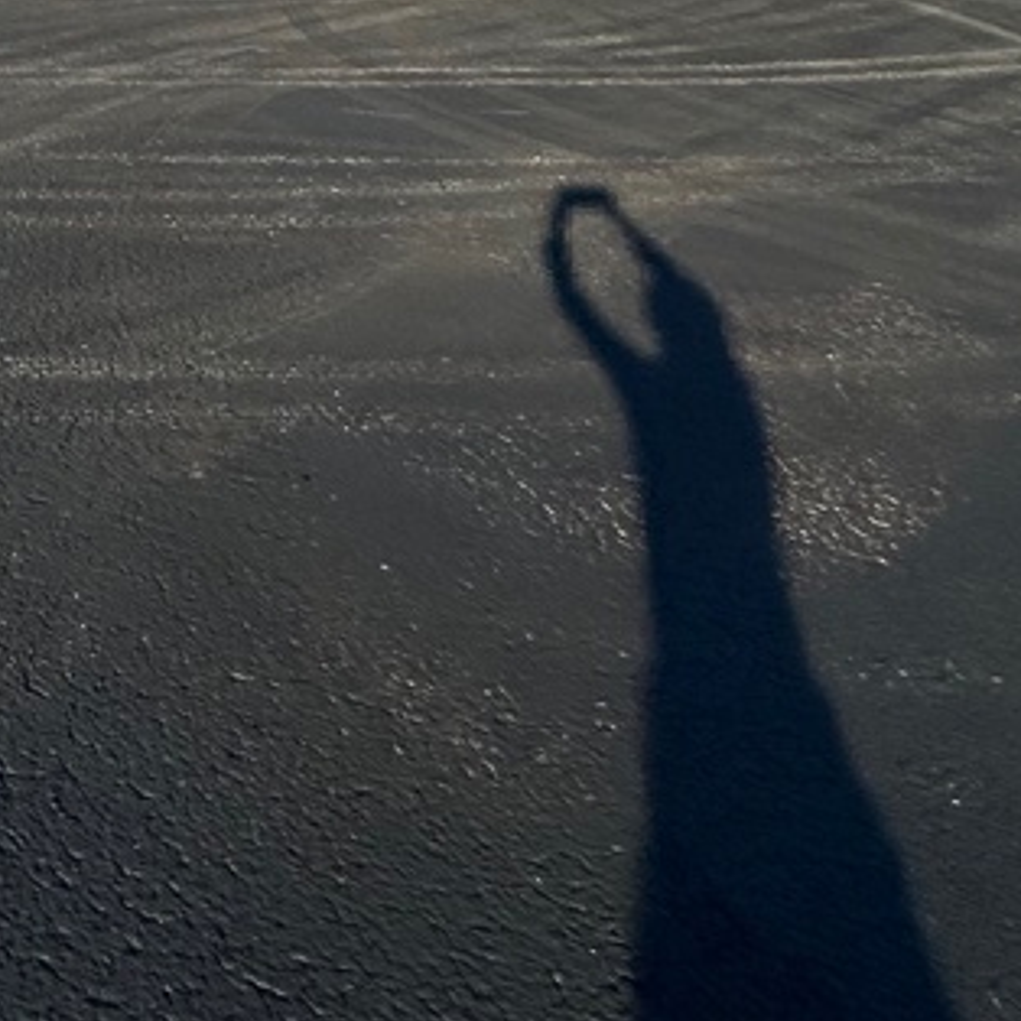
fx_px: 1735
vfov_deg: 25.3
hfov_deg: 24.0
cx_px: -595
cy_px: -491
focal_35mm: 52
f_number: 2.2
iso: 50
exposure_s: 1/2092
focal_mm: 2.22
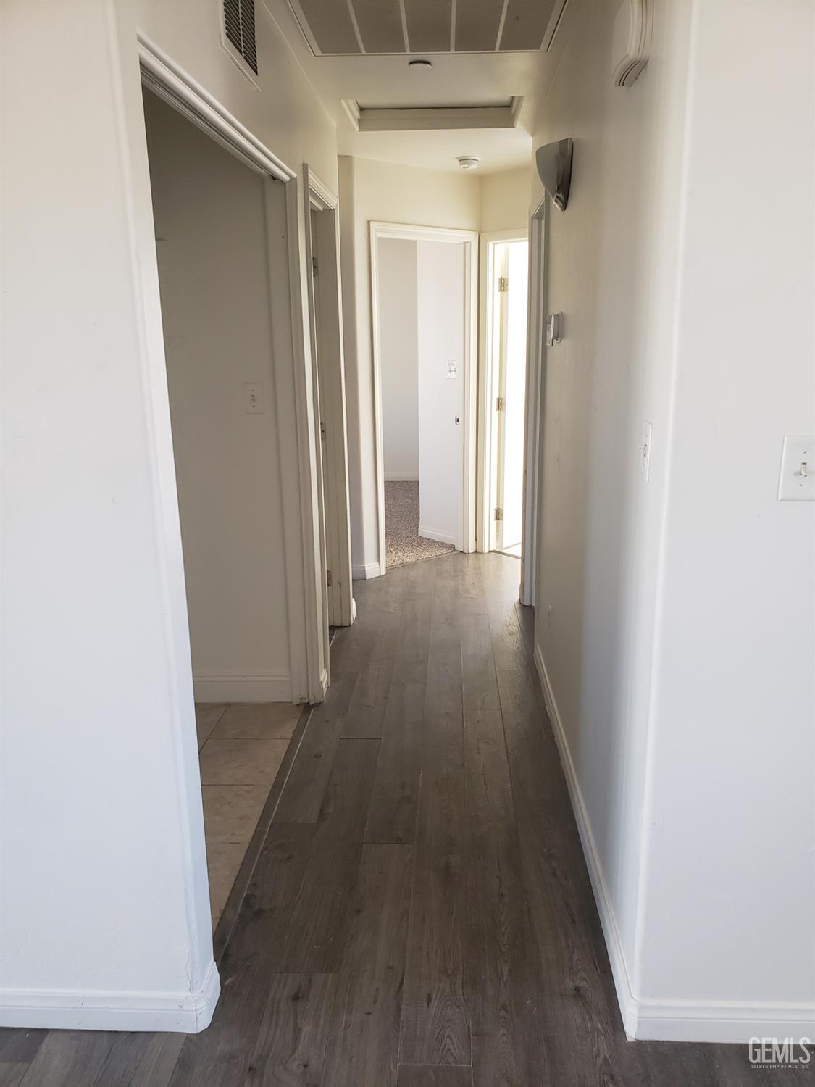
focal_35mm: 26
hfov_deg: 53.1
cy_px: 544
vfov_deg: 67.3
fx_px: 816
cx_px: 408
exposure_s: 1/37
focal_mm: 4.3
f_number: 2.4
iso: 250
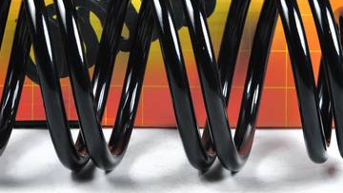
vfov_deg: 4.1
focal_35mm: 297
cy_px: -16
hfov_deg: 7.3
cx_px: 137
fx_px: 2704
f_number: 9
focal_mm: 85
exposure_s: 1/200
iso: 200
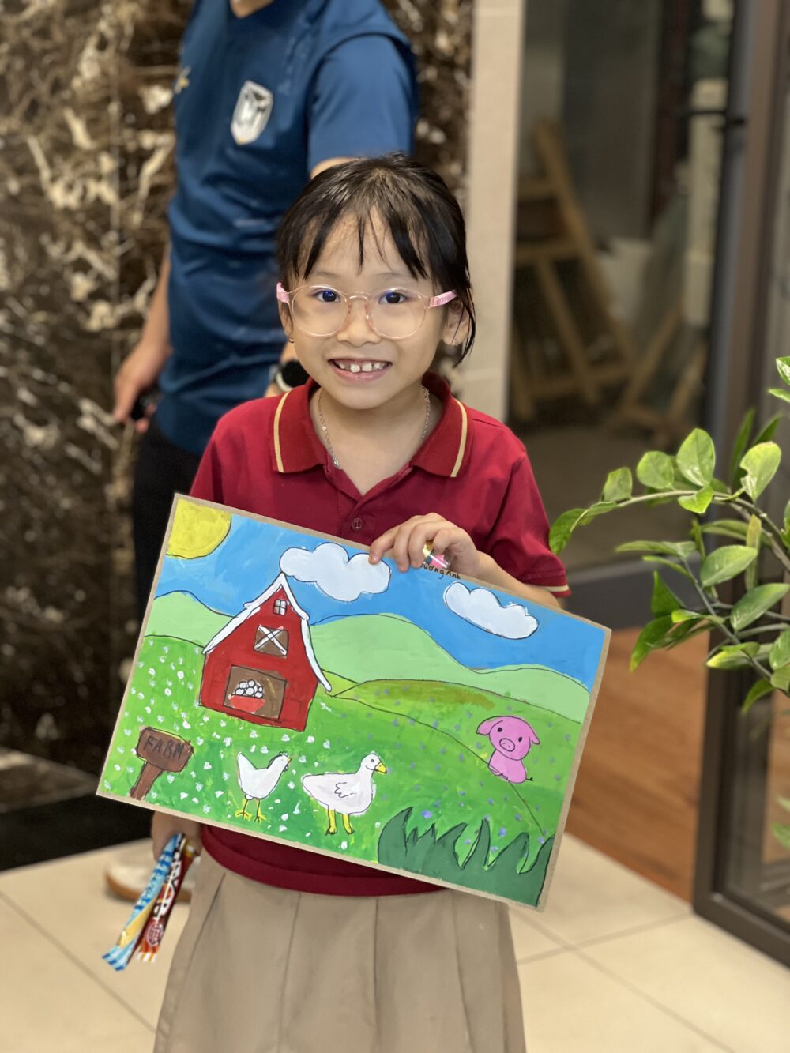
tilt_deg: -15.5
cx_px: 395
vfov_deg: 25.3
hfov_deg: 19.1
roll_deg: -2.6
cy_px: 526
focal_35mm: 77
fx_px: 2343
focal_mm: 9
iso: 250
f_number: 2.8
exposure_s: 1/33
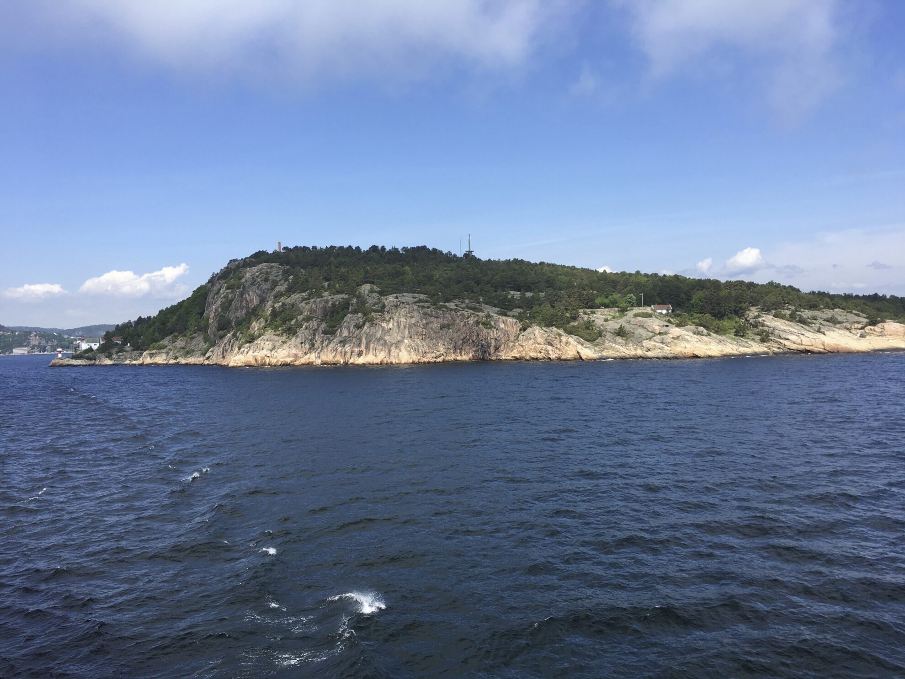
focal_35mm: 29
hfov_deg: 61.7
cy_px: 340
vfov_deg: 48.2
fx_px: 758
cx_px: 452
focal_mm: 4.15
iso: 25
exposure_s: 1/1374
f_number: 2.2
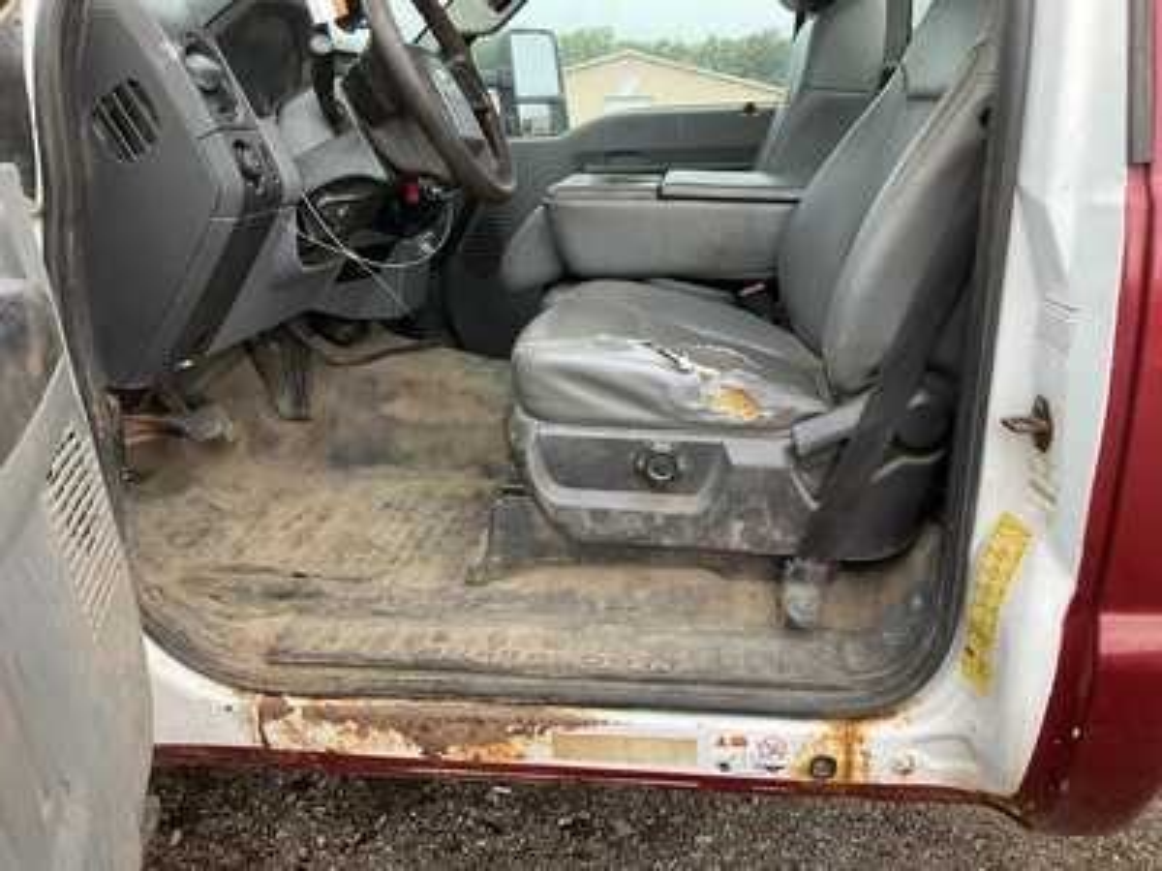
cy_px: 436
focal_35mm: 29
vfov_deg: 48.2
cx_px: 581
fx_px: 973
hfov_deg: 61.7
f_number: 1.8
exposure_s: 1/122
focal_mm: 3
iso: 25
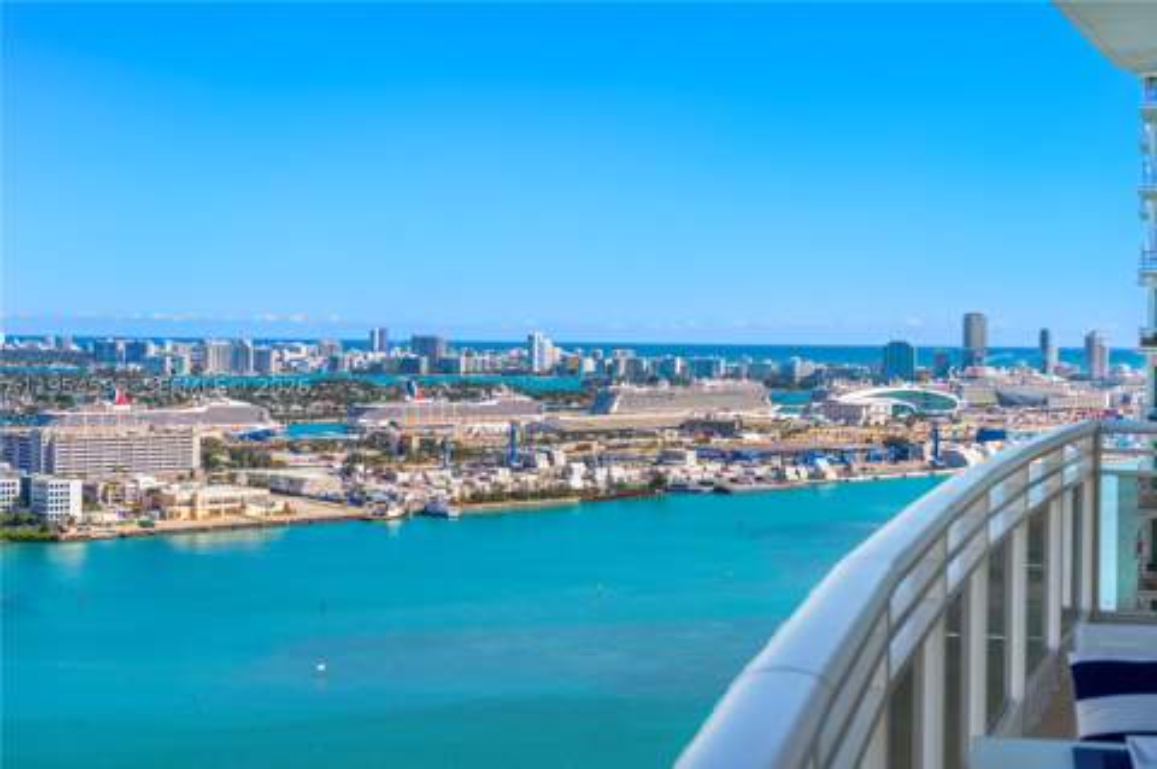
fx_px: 1830
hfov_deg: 35.1
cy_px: 384
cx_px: 578
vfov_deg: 23.7
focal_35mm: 57
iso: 320
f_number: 8
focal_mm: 57
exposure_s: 1/1000
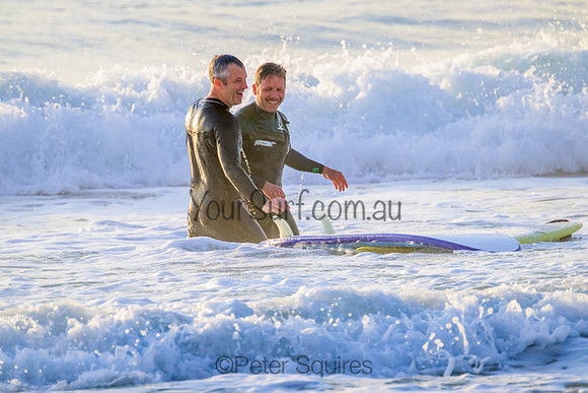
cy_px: 196
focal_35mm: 800
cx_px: 294
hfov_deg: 2.6
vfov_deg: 1.7
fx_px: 13069
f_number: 11
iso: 3200
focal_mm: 800
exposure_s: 1/1600
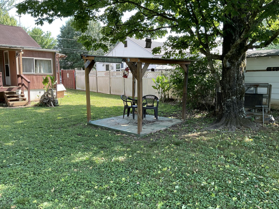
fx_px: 242
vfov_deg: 46.8
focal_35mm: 30
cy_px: 107
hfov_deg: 60.0
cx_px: 142
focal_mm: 3
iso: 16
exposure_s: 1/142
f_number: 1.8
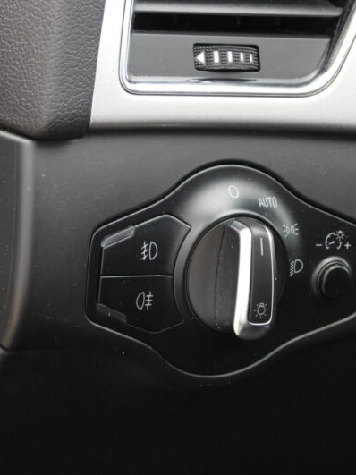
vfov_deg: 8.7
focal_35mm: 228
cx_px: 222
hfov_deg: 6.5
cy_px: 237
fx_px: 3128
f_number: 4
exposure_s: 1/60
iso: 125
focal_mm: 30.5
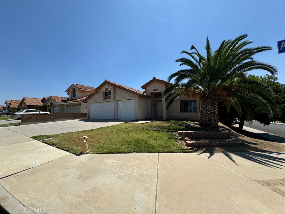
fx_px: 115
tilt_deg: +4.4
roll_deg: +0.4
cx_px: 142
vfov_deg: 85.7
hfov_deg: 102.1
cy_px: 107
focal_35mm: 14
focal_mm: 2.22
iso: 50
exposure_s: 1/2083
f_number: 2.2
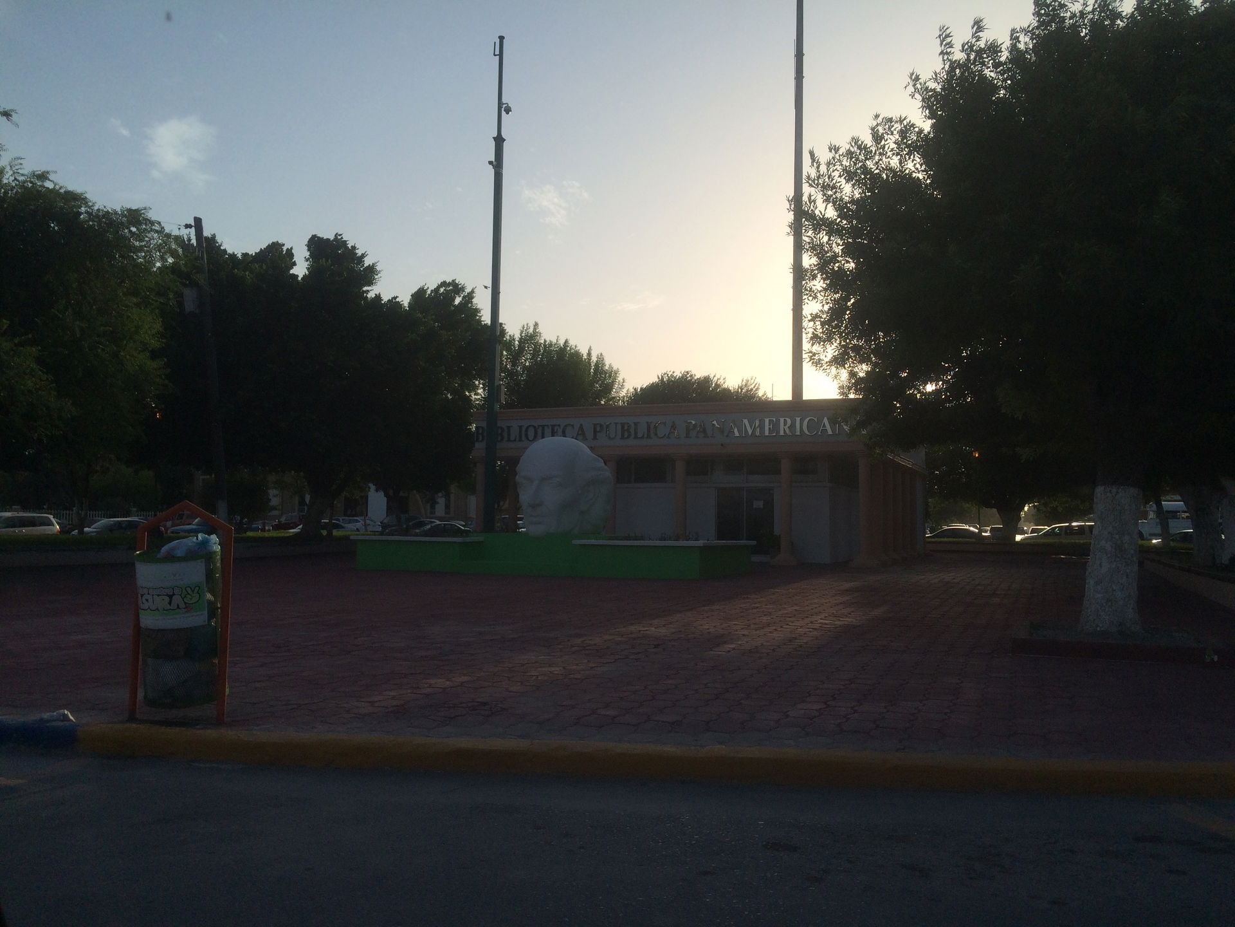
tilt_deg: +3.3
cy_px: 464
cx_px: 618
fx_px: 1035
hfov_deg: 61.7
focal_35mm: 29
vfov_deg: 48.2
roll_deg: -0.2
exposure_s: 1/1026
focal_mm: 4.15
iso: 32
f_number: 2.2
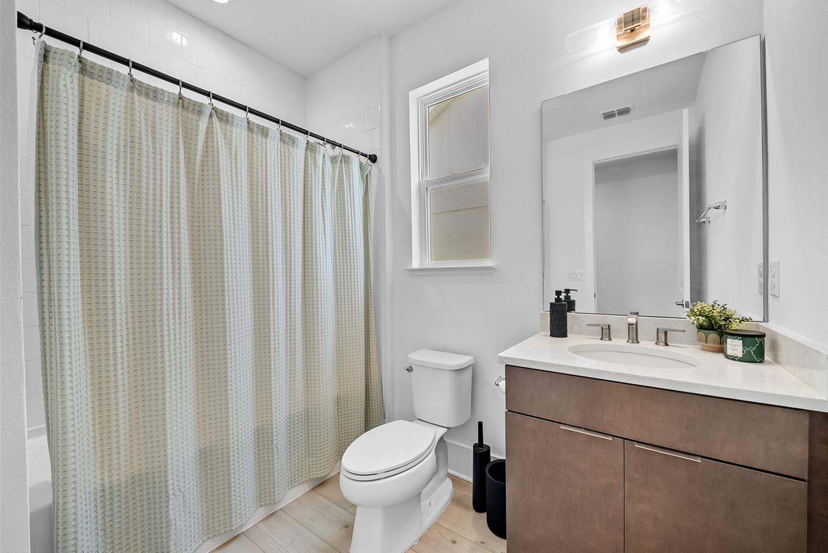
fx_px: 299
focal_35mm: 13
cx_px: 448
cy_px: 284
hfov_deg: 108.1
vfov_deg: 85.5
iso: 320
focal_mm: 12
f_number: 6.3
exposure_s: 1/6
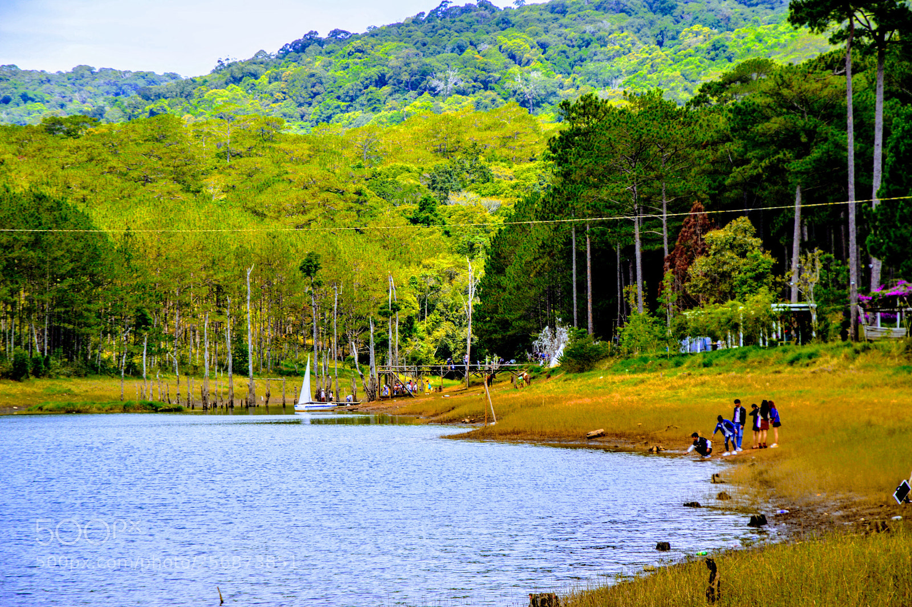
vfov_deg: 13.0
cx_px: 456
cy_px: 304
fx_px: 2658
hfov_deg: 19.5
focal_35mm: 105
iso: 100
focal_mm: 70
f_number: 4.5
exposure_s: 1/200
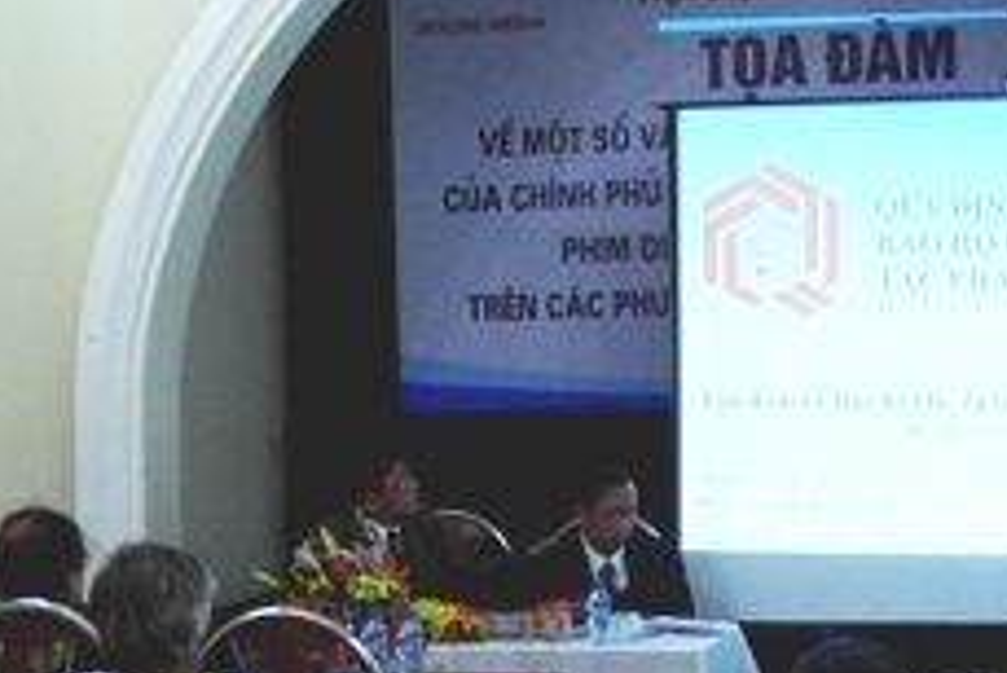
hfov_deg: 20.8
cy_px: 372
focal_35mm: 98
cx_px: 616
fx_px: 2743
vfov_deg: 14.0
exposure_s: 1/60
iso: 400
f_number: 2.7
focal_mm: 10.7
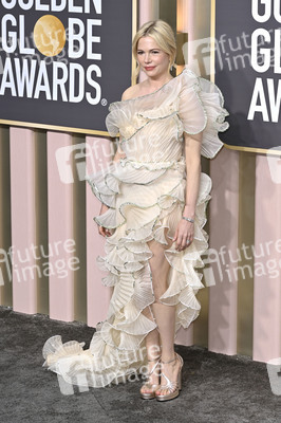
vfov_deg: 21.3
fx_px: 1126
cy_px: 212
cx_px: 140
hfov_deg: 14.2
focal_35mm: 96
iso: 320
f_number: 8
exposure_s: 1/200
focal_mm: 96
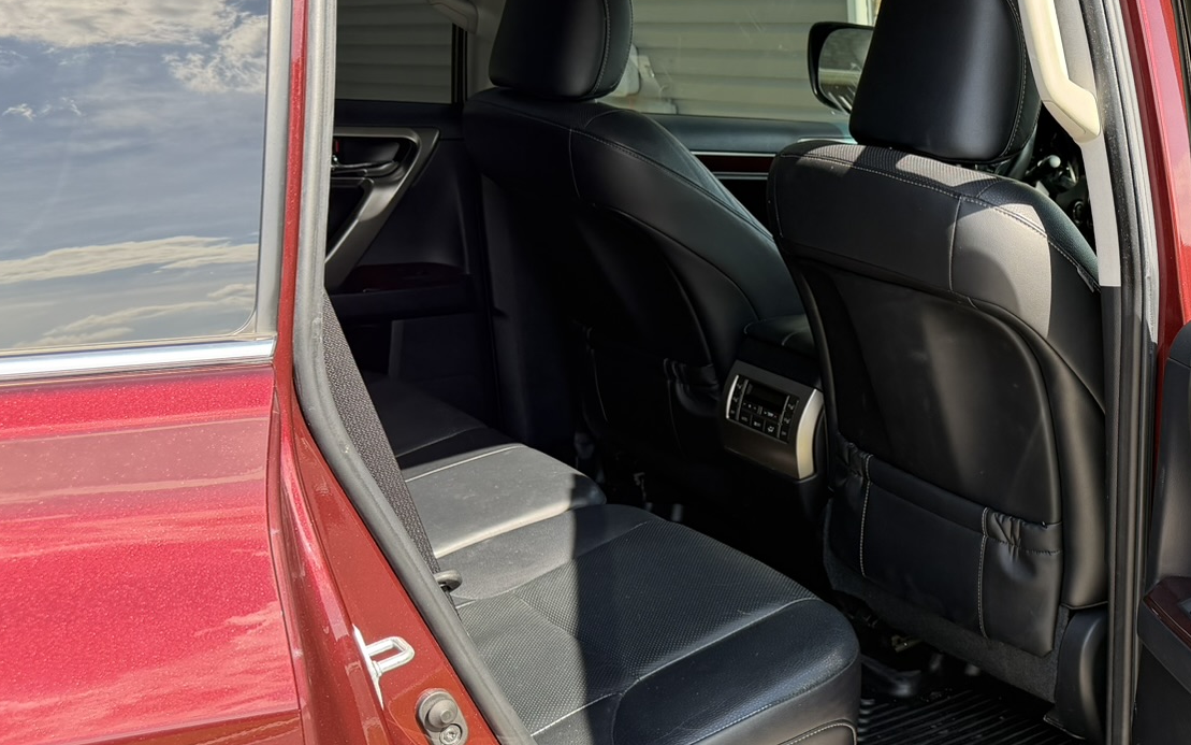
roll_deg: +1.0
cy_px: 401
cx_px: 1085
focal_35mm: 47
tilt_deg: -13.7
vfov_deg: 27.4
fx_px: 1525
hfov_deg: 39.4
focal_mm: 6.76
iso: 100
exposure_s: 1/440
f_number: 1.78
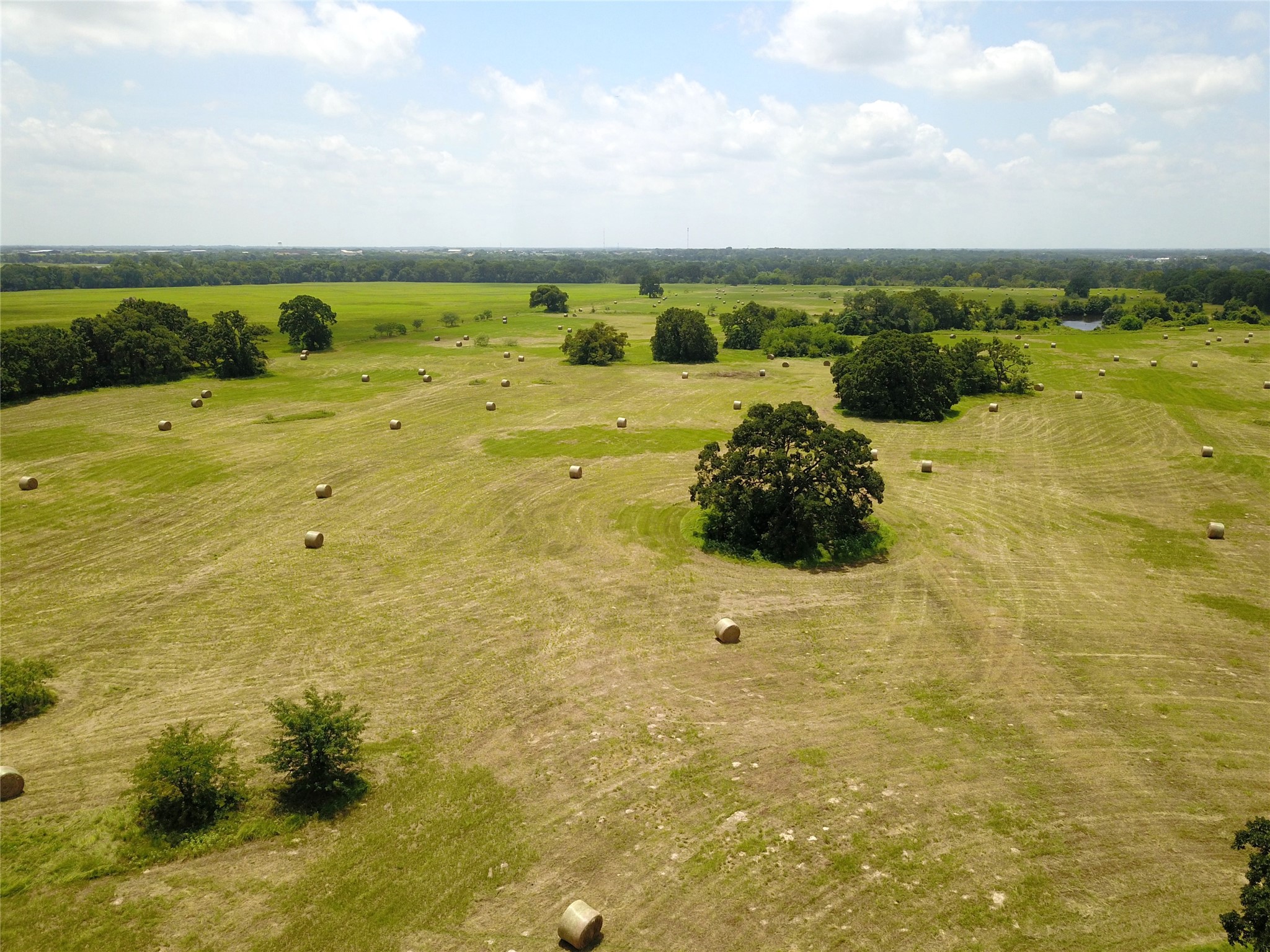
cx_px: 635
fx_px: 954
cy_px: 476
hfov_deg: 67.3
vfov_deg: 53.1
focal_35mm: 26
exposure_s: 1/1515
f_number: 2.2
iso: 100
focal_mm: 4.73
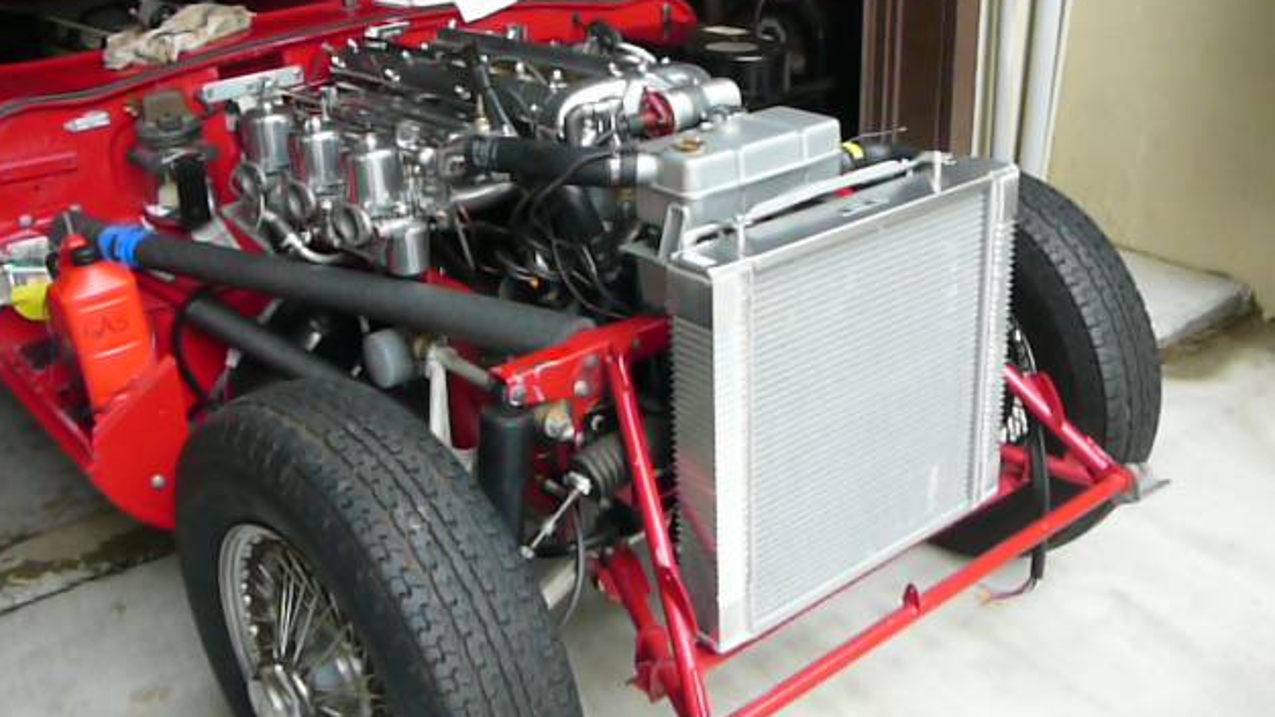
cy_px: 299
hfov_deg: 51.6
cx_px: 631
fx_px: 1318
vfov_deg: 30.4
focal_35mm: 39
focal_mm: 5.2
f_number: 5
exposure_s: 1/250
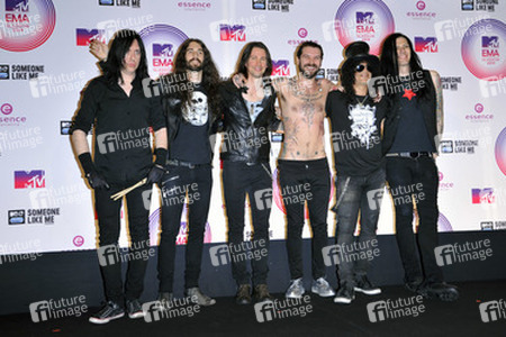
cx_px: 253
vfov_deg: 29.9
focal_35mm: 45
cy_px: 168
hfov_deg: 43.6
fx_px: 632
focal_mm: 45
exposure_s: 1/250
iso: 800
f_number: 7.1
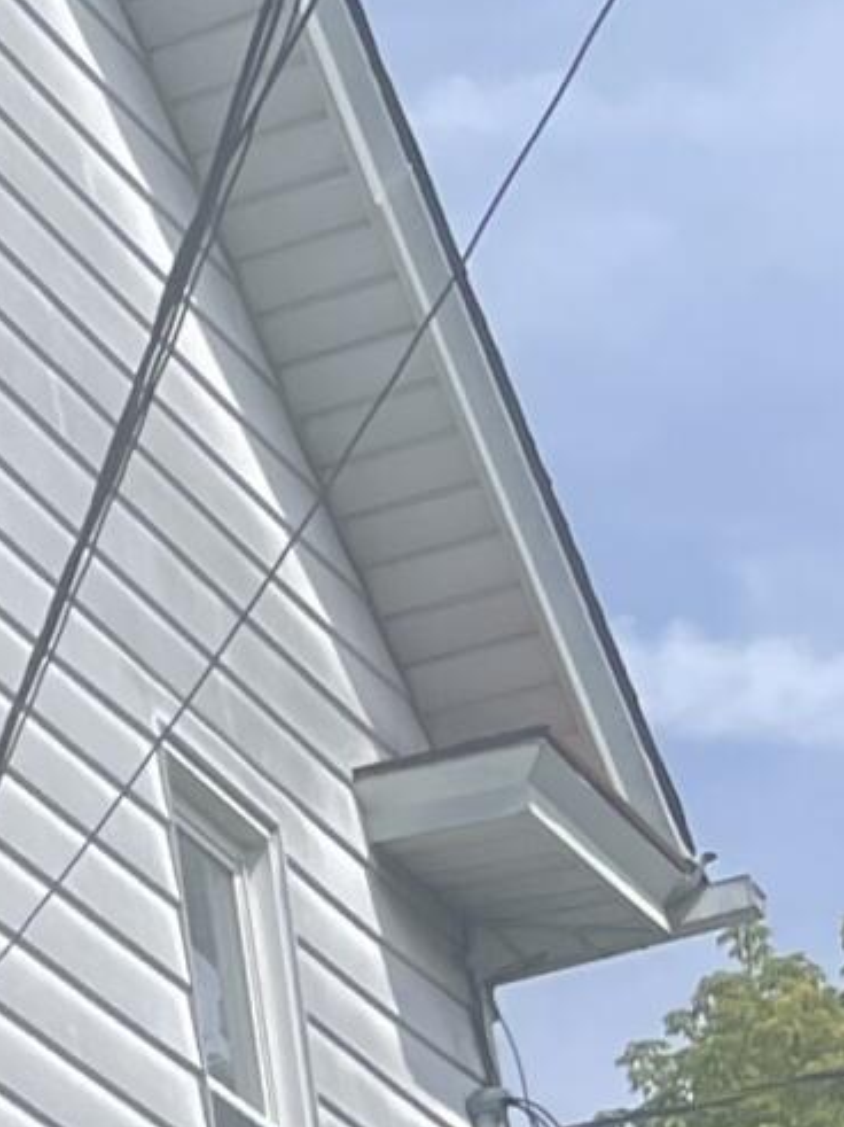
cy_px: 1637
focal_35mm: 159
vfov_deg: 11.9
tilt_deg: +16.4
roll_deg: -0.3
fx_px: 5171
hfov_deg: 7.1
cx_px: -2461
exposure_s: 1/1531
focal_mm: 4.2
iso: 32
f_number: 1.6
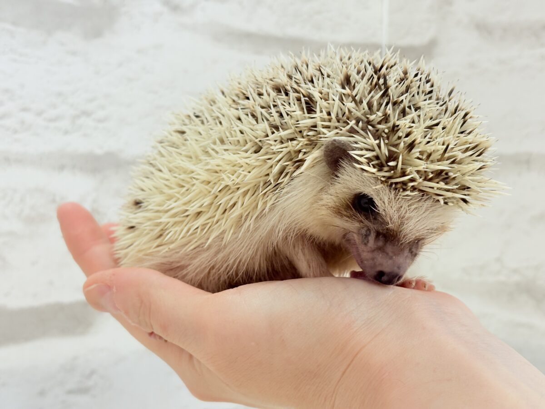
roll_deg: +1.1
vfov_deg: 28.0
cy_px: 204
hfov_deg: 36.8
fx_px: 819
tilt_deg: +0.2
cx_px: 272
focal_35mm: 52
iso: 64
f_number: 1.6
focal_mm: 5.96
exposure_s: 1/100
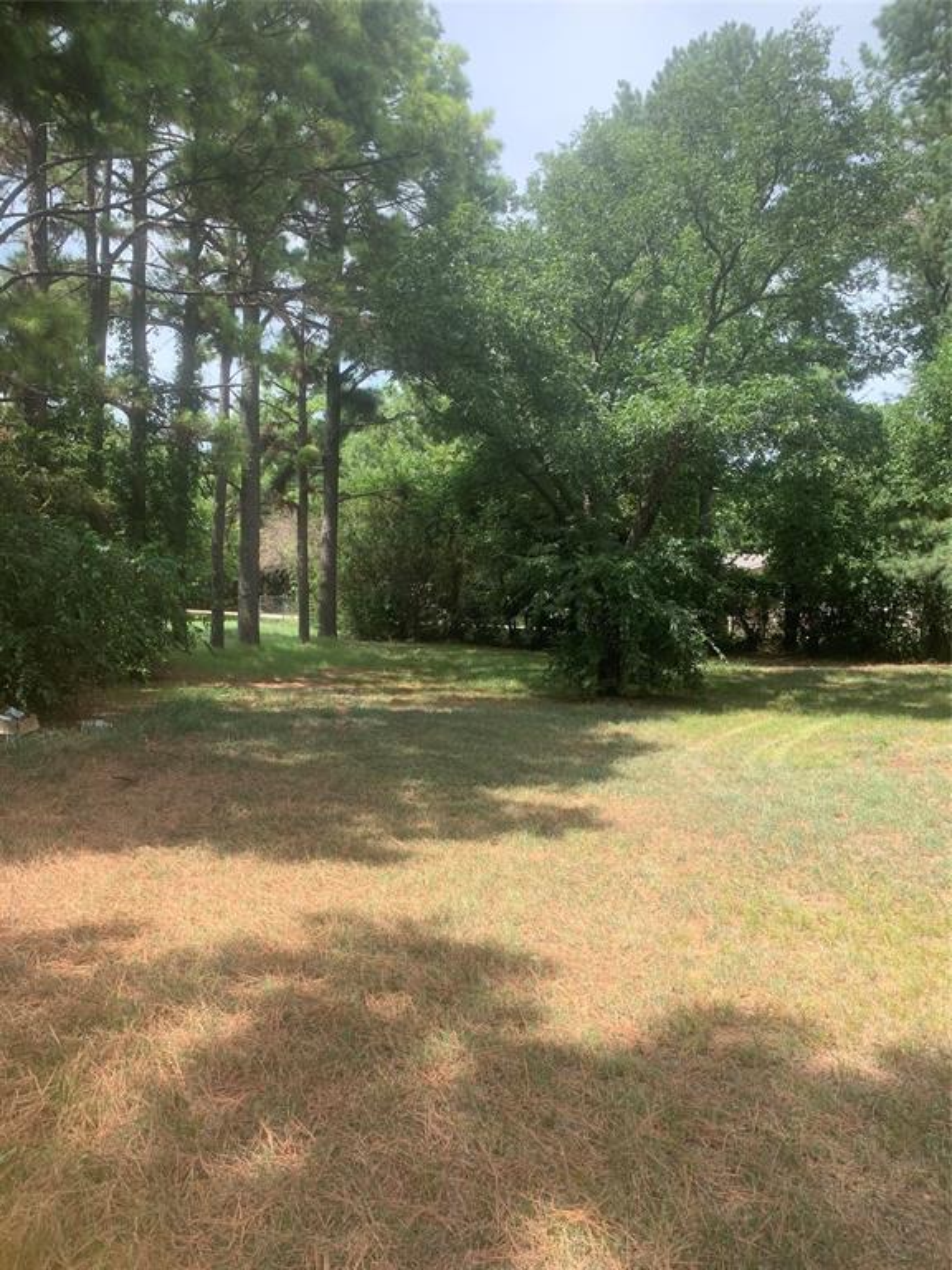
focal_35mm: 26
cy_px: 635
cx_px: 476
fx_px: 953
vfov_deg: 67.3
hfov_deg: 53.1
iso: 25
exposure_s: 1/502
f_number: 1.8
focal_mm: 4.25
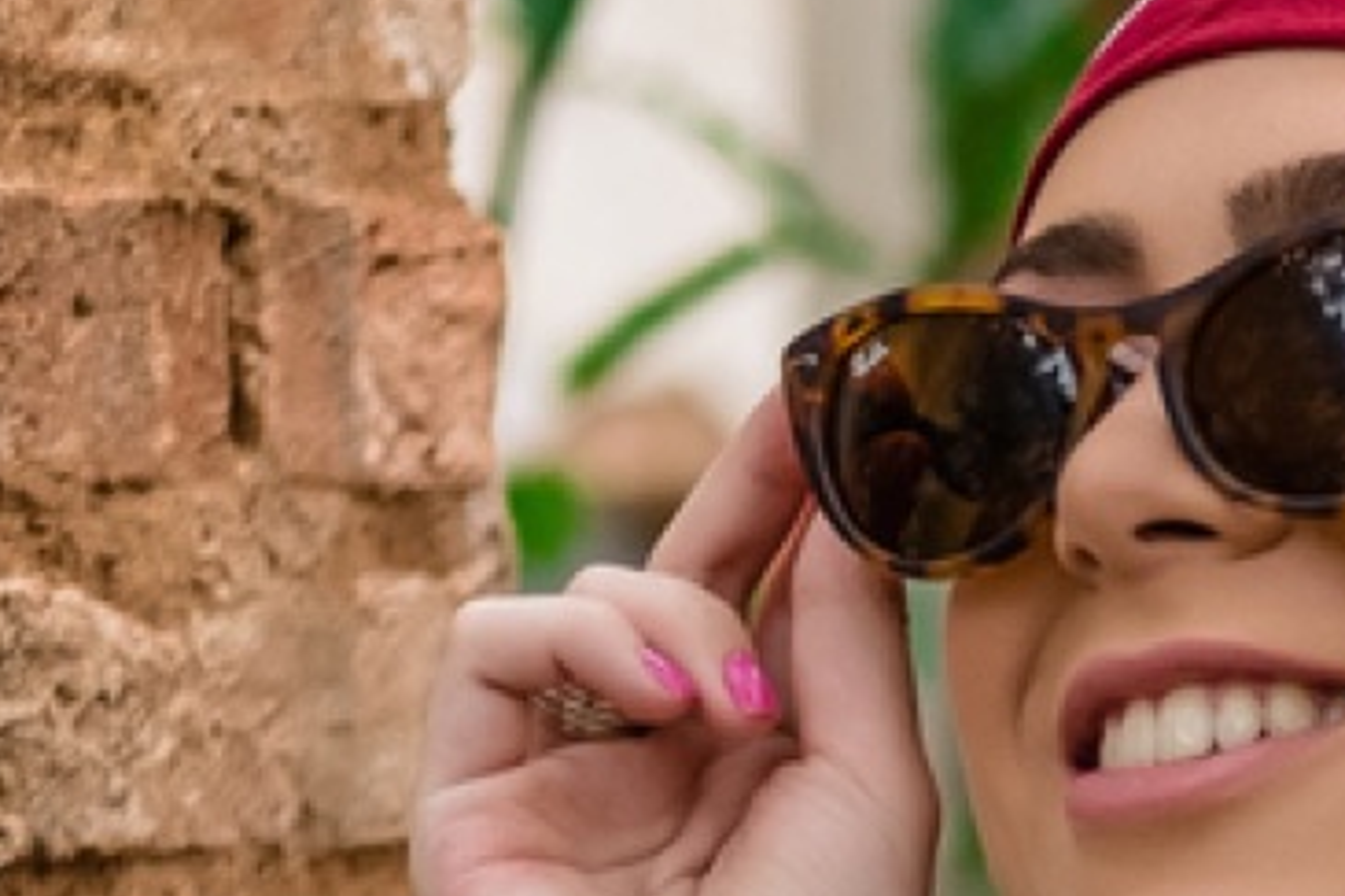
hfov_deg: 7.3
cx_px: 1872
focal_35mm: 279
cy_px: 1829
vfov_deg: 4.8
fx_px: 10419
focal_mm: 35
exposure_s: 1/200
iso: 320
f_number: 2
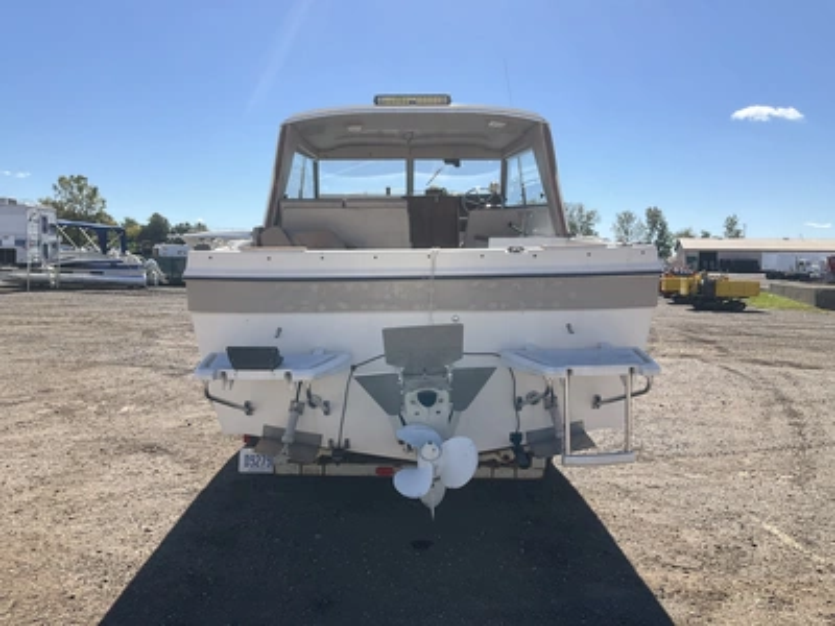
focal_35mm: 29
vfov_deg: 48.2
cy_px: 313
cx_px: 418
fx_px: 700
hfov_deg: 61.7
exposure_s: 1/2320
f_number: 1.8
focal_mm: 3
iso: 25
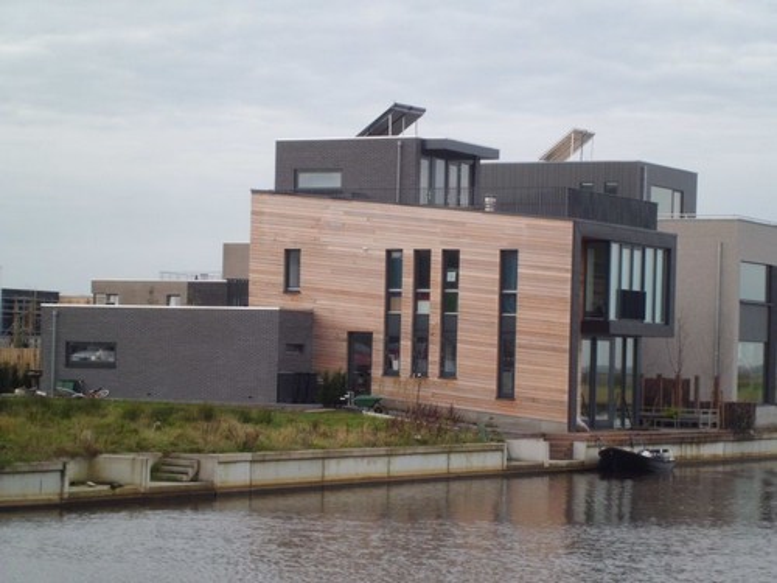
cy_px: 292
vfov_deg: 13.3
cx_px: 388
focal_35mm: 111
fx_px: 2492
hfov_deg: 17.7
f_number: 5.8
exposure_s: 1/125
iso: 100
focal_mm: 19.6
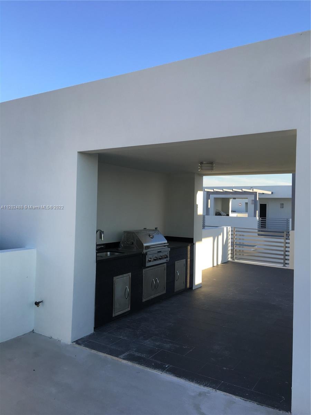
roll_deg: -0.3
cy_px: 208
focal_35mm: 29
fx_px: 347
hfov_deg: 48.2
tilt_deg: +1.2
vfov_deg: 61.7
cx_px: 156
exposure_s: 1/490
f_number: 2.2
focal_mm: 4.15
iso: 25
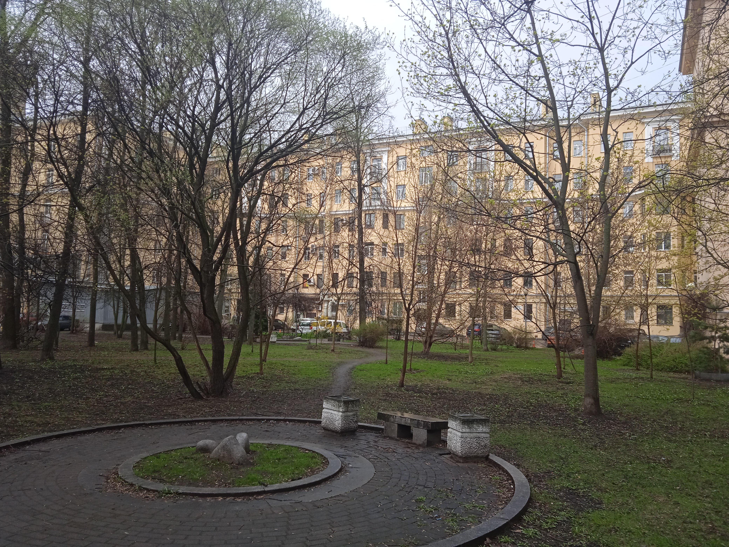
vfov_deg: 49.7
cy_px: 274
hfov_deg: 63.4
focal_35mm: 28
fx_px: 590
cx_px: 364
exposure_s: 1/120
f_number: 2.2
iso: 114
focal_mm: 3.43
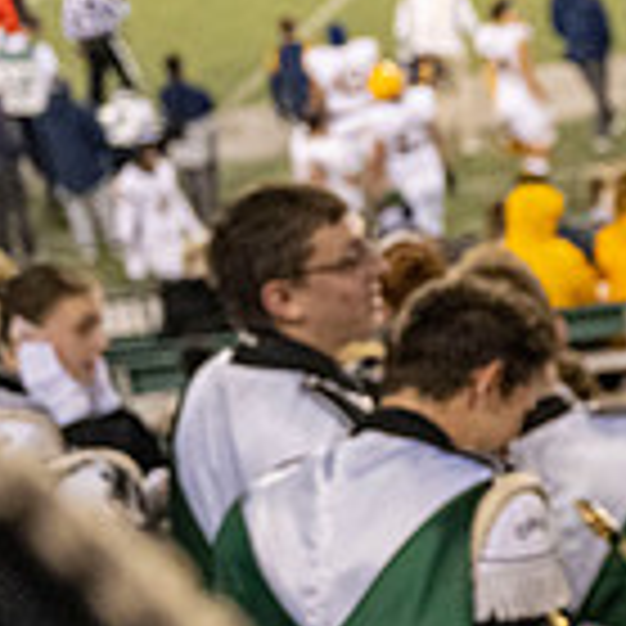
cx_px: 1076
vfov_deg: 10.9
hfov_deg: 10.4
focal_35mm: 160
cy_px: 286
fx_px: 3274
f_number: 4
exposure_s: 1/500
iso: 3200
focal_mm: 45
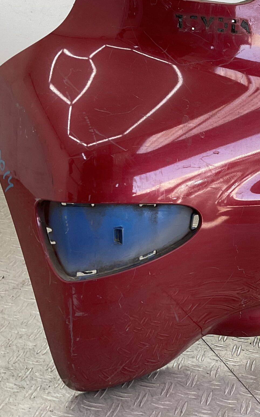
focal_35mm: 51
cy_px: 178
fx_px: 578
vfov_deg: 39.5
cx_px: 285
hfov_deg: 23.8
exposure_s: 1/100
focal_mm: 3
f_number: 1.8
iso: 20
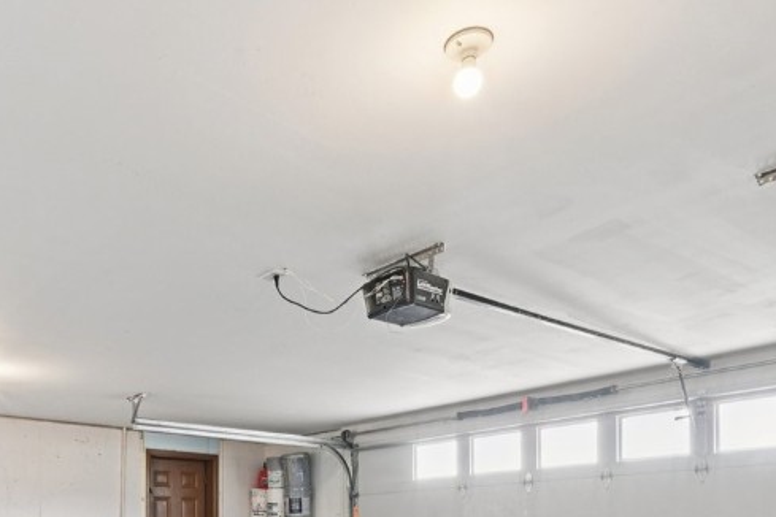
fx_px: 711
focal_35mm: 33
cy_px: 531
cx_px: 222
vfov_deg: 35.6
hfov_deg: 55.3
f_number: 13
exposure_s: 1/3.33
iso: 400
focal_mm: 14
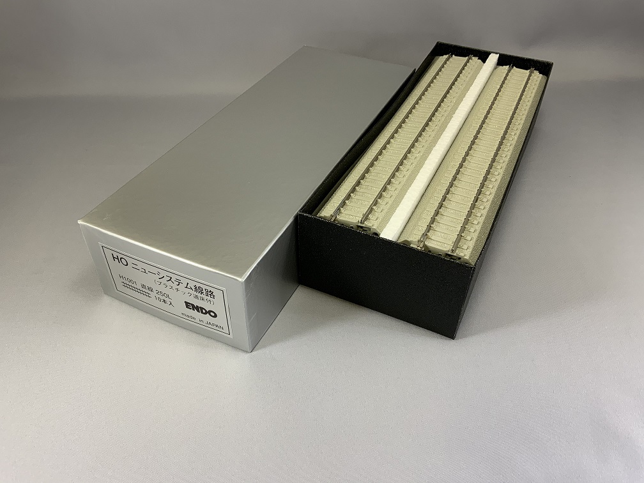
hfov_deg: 61.7
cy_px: 242
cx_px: 322
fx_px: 540
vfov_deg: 48.2
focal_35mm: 29
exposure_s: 1/50
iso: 50
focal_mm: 3
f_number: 1.8
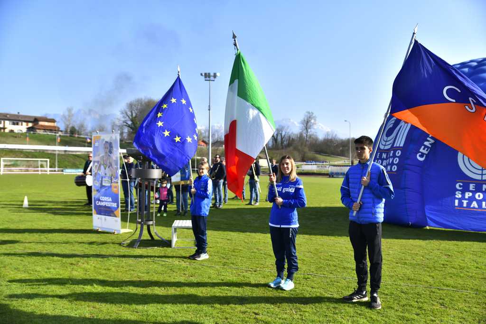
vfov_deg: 37.9
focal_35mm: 35
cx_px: 243
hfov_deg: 54.4
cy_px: 162
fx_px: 473
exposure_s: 1/5000
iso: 400
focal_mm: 35
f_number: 3.2
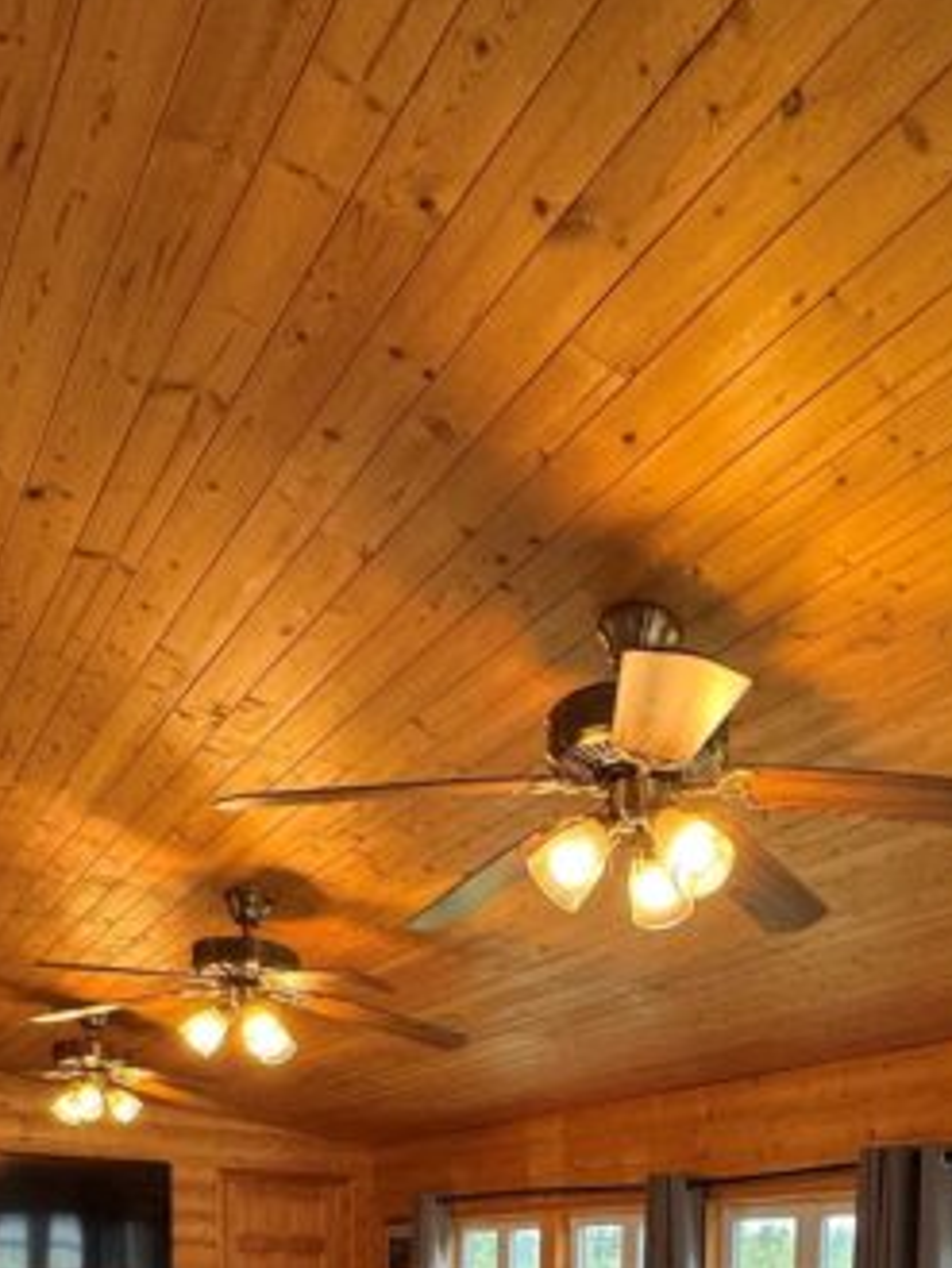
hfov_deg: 41.4
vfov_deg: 42.9
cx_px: 621
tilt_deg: -4.0
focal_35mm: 34
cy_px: 1376
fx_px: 1246
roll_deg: +0.6
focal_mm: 2.22
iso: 160
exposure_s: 1/120
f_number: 2.2
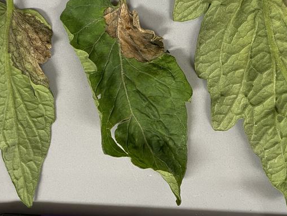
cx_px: 155
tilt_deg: -86.6
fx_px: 398
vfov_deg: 30.1
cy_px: 79
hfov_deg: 39.6
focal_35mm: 48
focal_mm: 4.2
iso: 100
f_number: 1.6
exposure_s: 1/60
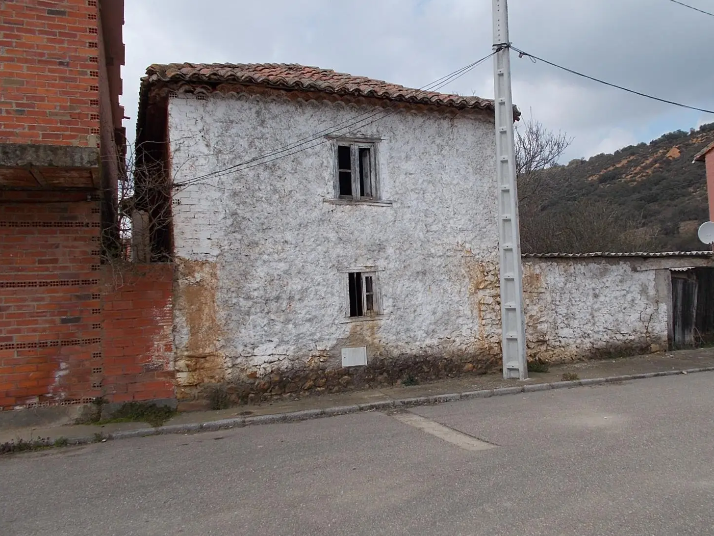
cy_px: 262
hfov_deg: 59.7
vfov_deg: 46.8
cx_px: 406
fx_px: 619
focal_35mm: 30
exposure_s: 1/160
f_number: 8
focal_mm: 4.6
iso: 80
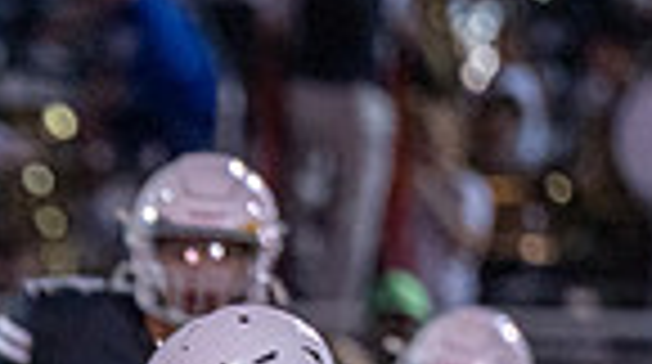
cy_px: 724
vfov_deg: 1.1
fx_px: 19210
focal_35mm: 1113
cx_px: -392
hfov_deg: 1.9
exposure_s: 1/1000
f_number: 2.8
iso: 2000
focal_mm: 200
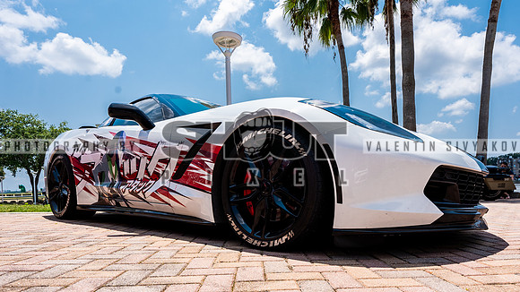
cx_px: 300
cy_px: 187
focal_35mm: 22
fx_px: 299
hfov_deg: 81.5
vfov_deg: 51.5
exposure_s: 1/200
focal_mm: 14
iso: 100
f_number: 10
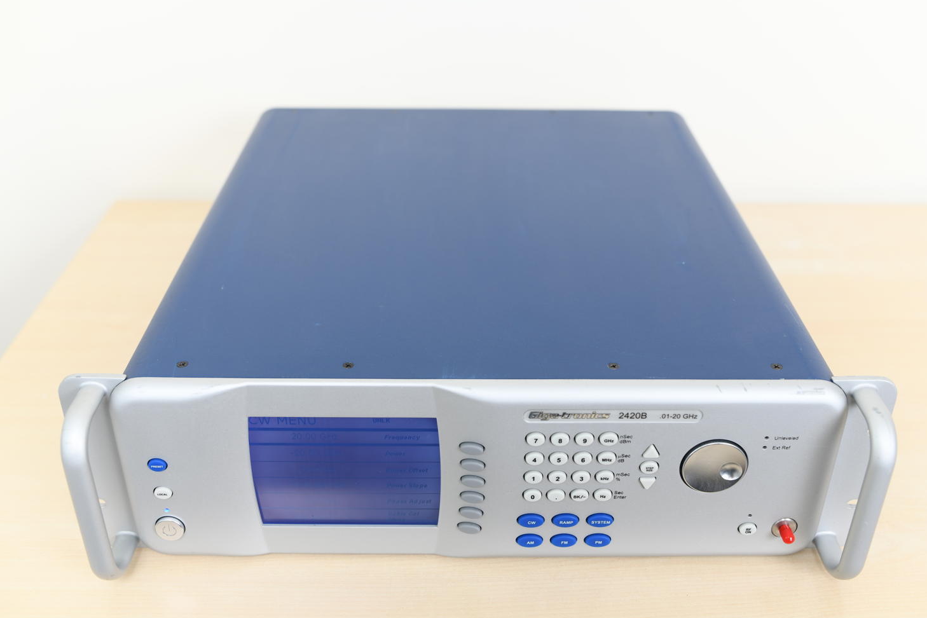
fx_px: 927
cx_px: 476
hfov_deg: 53.1
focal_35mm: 36
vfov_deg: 36.9
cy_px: 315
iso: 220
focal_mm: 35
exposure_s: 1/40
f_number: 4
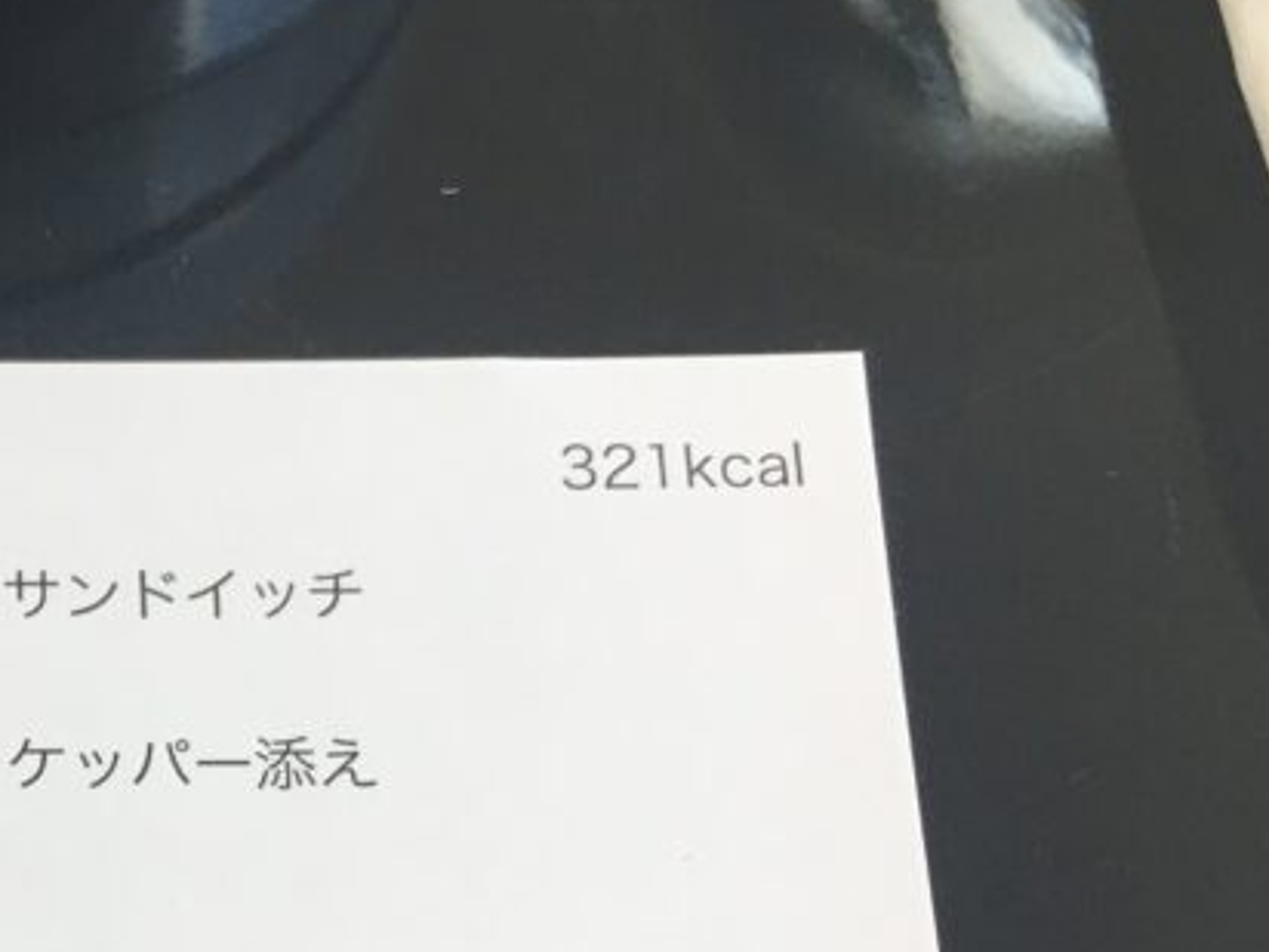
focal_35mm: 72
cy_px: 964
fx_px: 2639
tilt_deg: -69.2
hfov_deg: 25.2
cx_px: -102
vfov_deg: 19.8
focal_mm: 4.15
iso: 64
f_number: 2.2
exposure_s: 1/30
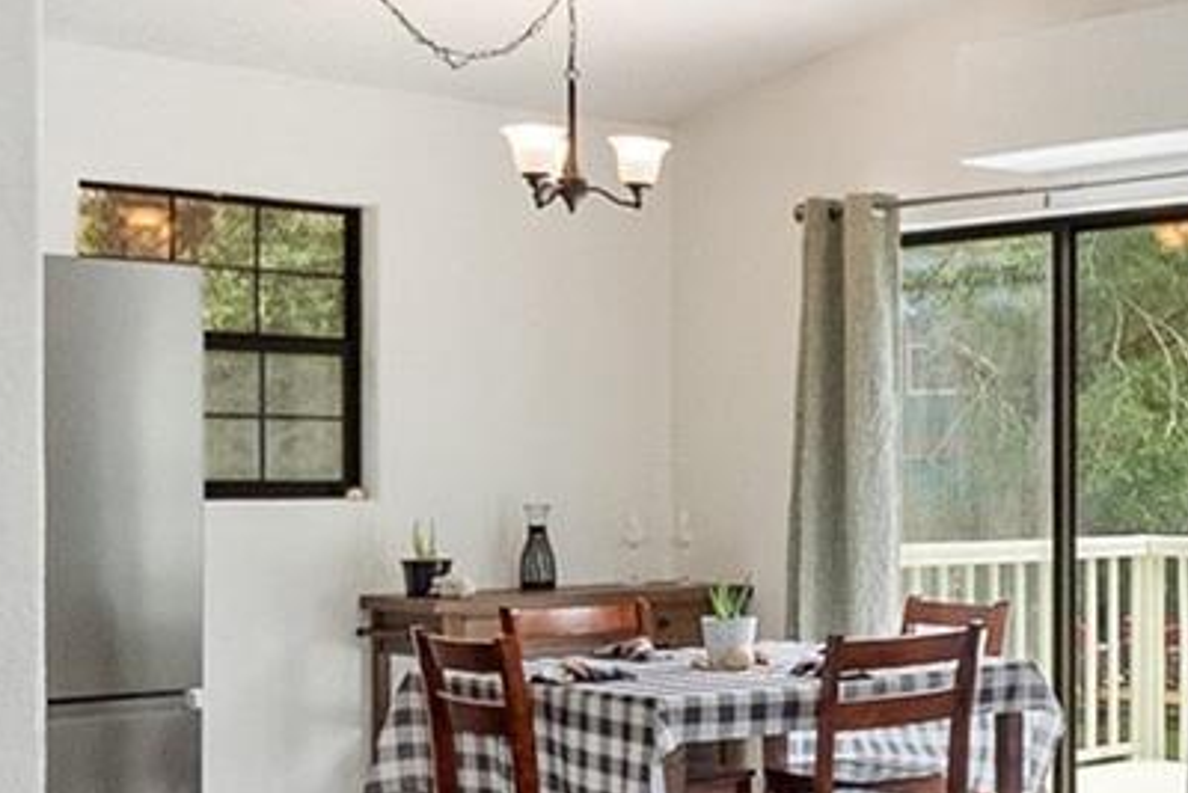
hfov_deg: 28.4
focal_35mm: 60
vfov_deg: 22.6
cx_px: 1473
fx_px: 1981
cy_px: 486
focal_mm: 10
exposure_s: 1/750
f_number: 4
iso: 640
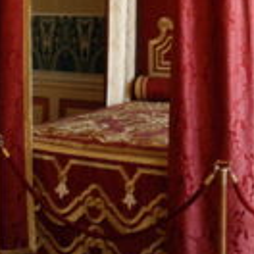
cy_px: -52
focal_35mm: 87
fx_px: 722
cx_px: 149
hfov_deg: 19.9
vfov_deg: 18.8
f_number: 3.5
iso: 1000
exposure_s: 1/8
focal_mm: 18
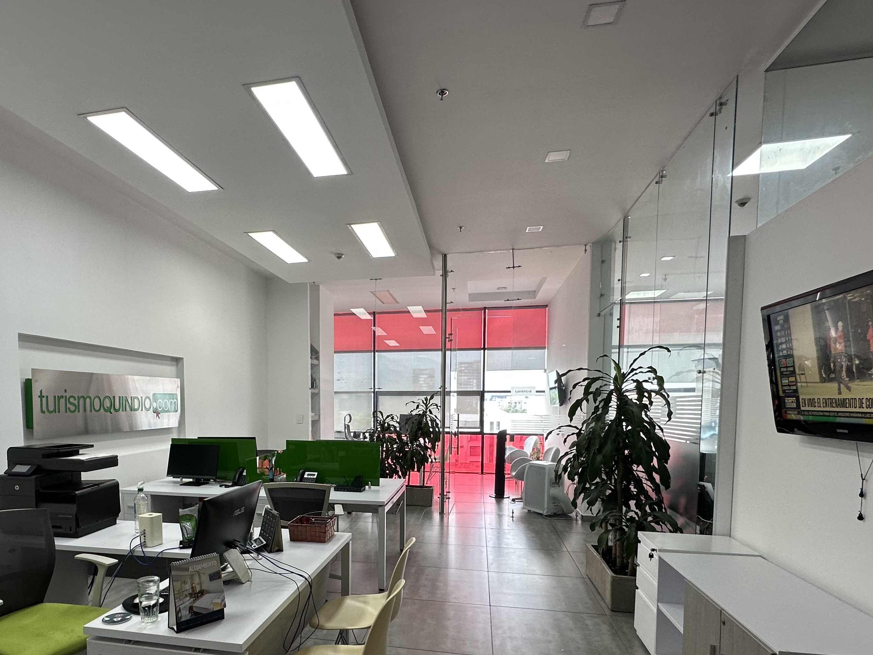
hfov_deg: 78.3
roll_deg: -0.1
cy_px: 443
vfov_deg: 61.7
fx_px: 530
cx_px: 358
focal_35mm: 21
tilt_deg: -4.1
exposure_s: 1/120
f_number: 2.2
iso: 64
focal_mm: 2.22
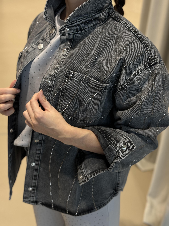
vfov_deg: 39.7
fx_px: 312
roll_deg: -3.6
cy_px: 113
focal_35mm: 48
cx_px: 84
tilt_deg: -29.5
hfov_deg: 30.3
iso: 125
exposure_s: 1/50
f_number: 1.78
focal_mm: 6.86
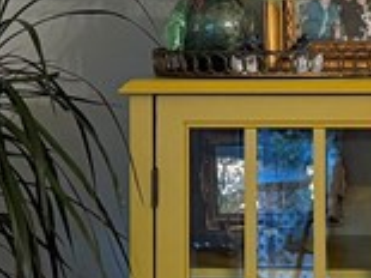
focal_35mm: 159
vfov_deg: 9.3
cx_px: 282
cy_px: 0
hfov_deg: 12.4
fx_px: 1703
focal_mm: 6.76
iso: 320
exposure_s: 1/60
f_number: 1.78
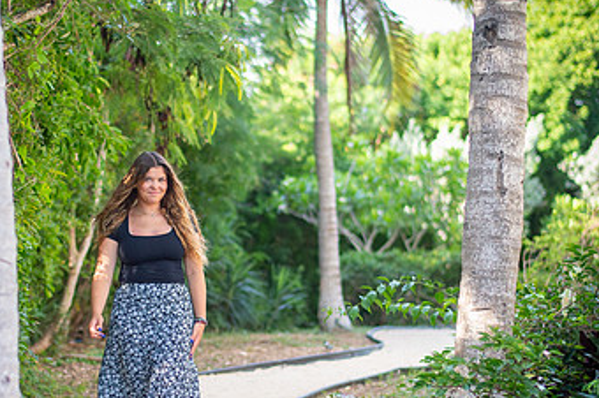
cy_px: 259
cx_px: 155
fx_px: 1646
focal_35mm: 99
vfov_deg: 13.8
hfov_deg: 20.5
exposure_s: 1/1600
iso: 2000
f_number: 1.8
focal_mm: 58
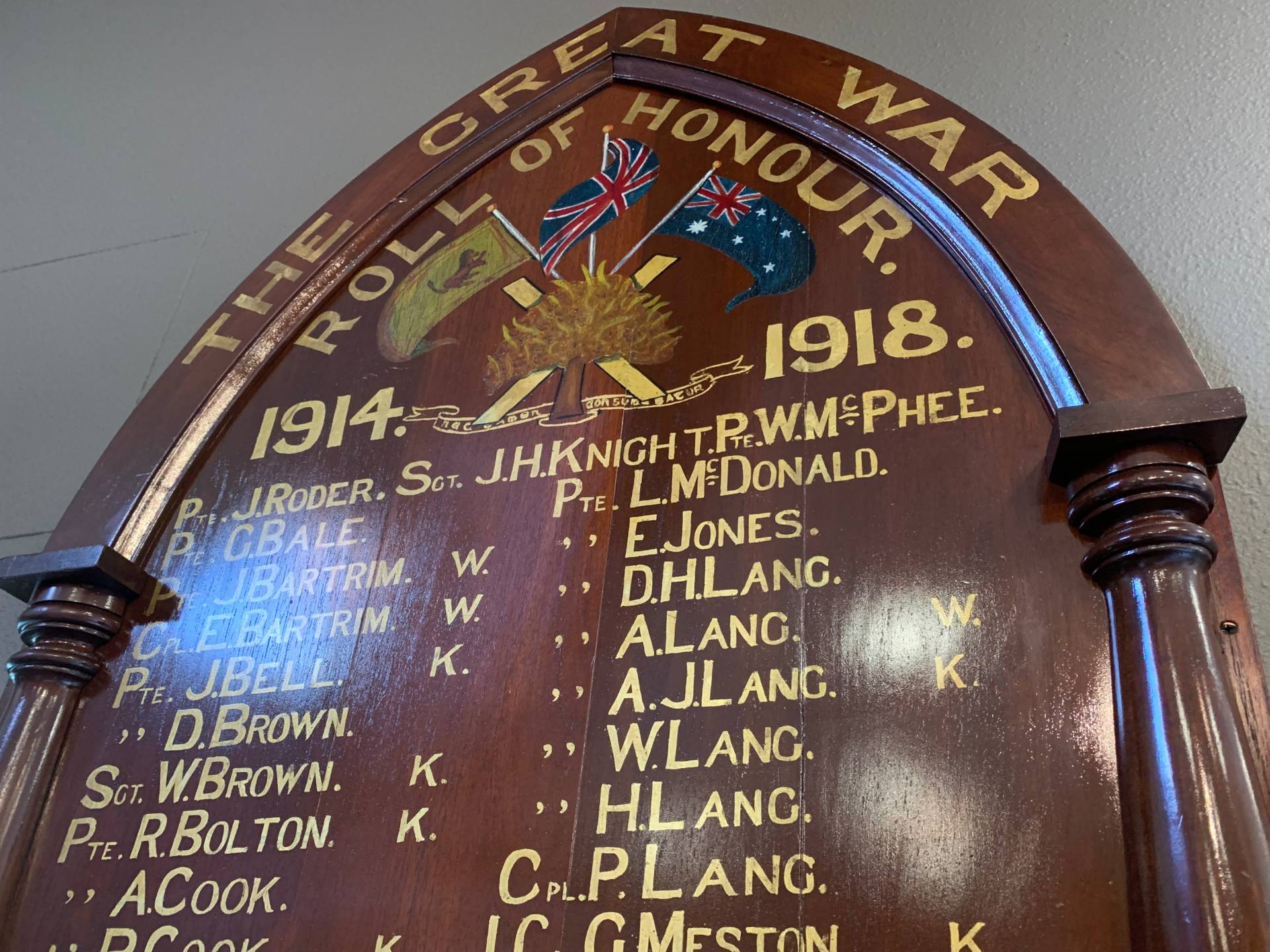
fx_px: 954
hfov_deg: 67.3
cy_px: 476
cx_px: 635
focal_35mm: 26
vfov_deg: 53.1
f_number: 1.8
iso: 320
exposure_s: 1/33
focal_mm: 4.25
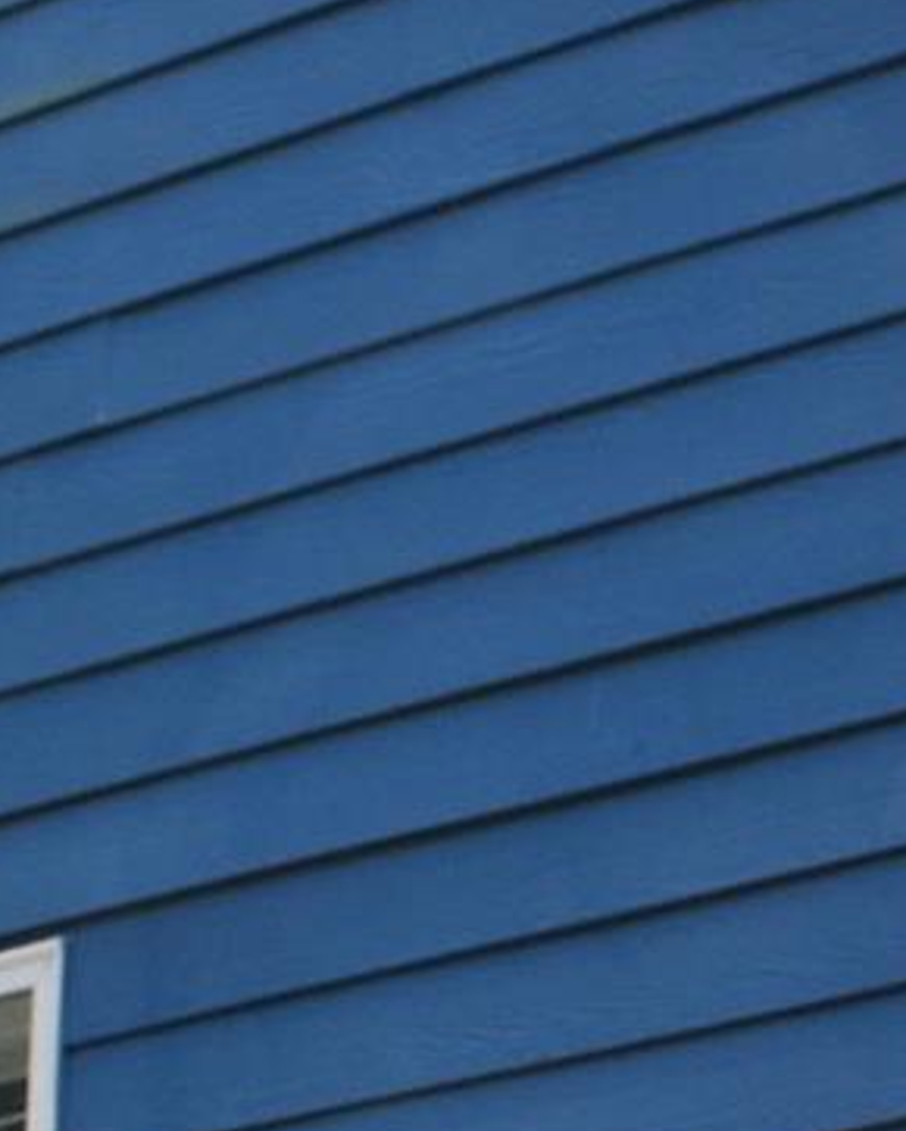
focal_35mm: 215
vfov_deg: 8.7
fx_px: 7200
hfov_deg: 7.0
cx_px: 1687
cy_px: 1778
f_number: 7.1
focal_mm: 18
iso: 400
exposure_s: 1/200
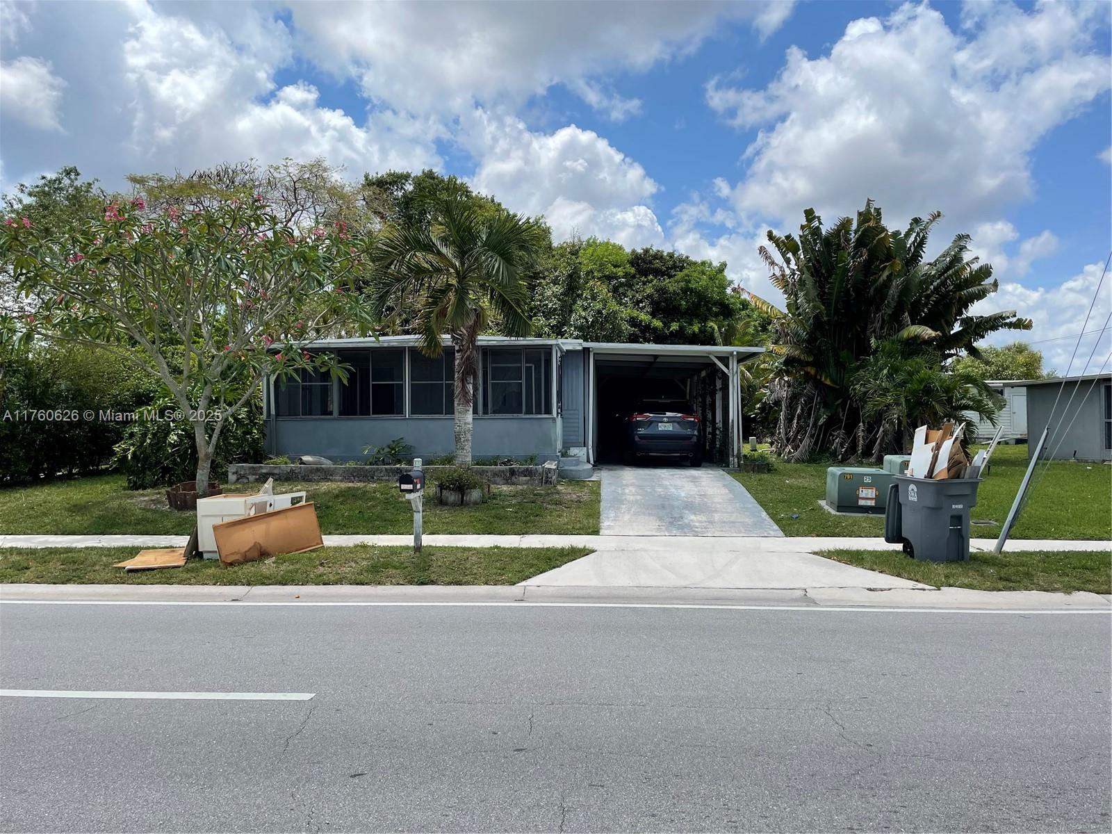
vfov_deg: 53.1
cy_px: 417
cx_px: 556
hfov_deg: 67.3
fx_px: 835
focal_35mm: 26
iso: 32
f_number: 1.6
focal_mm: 4.2
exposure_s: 1/5051
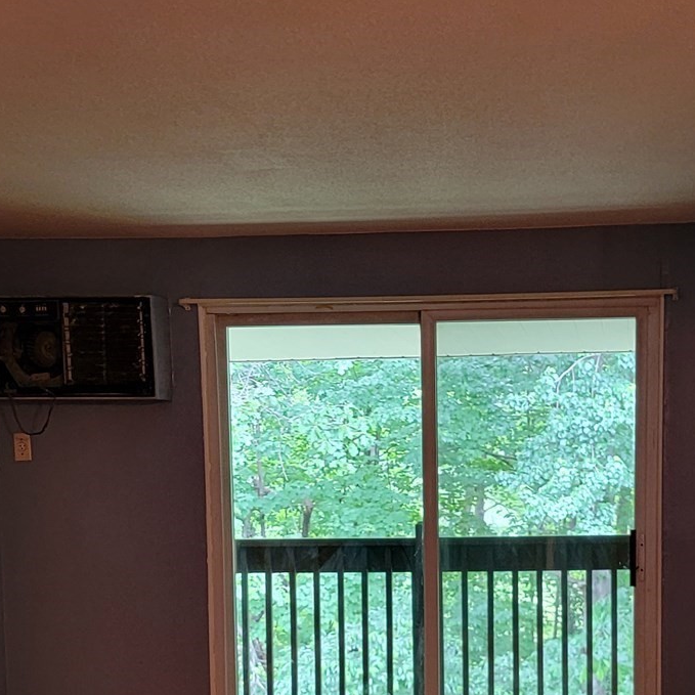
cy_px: 602
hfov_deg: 26.6
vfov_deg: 26.2
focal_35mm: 64
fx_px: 1454
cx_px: 496
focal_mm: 6.7
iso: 250
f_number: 1.8
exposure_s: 1/40
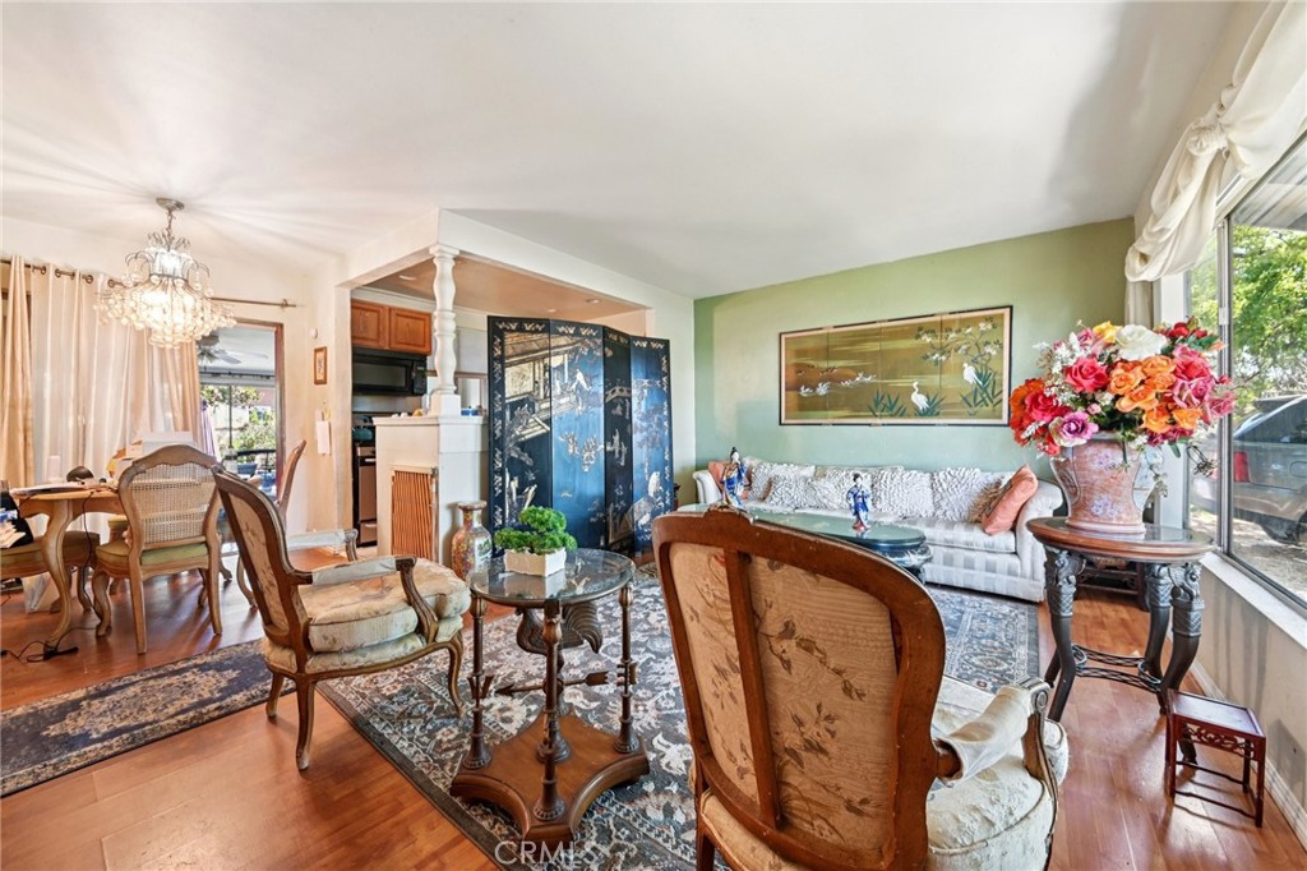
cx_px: 654
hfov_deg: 108.3
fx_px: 472
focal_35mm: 13
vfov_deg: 85.4
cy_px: 436
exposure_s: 1/3.33
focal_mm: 13
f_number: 8
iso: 250
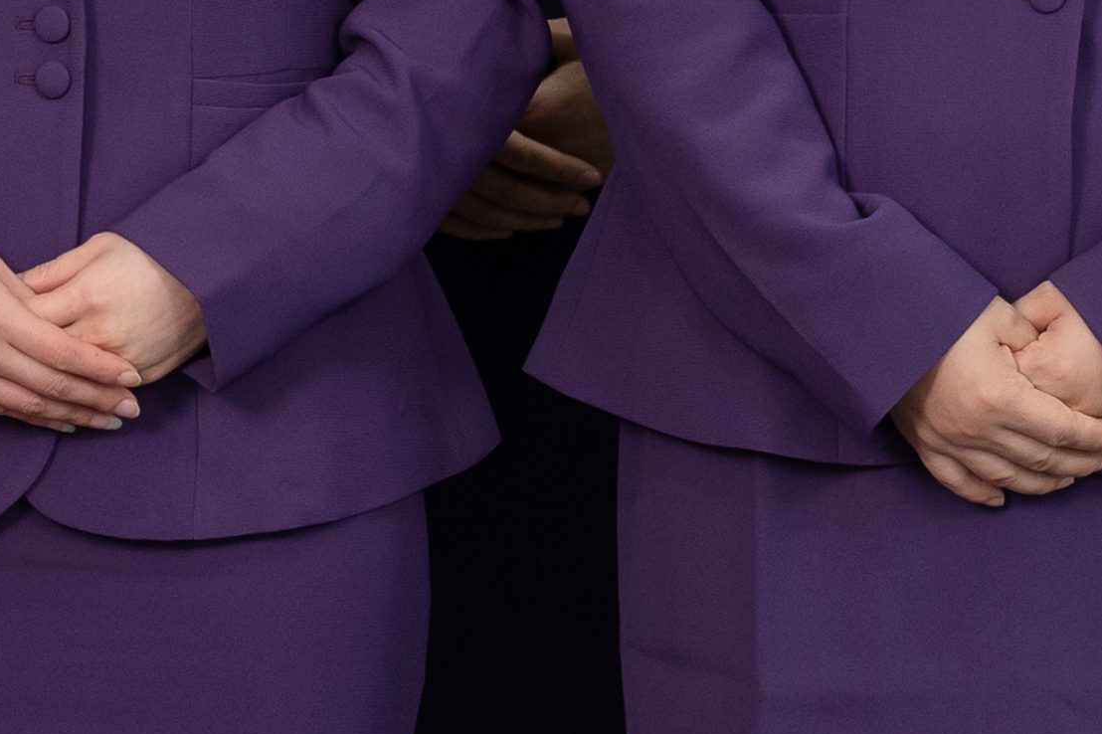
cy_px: -493
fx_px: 10649
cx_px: -45
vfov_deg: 3.9
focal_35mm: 348
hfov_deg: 5.9
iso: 400
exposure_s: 1/80
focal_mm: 55
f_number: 4
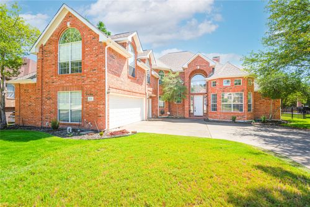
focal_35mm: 16
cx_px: 155
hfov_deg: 96.7
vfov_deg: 73.8
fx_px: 138
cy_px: 104
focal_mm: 16
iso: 100
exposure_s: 1/200
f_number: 7.1
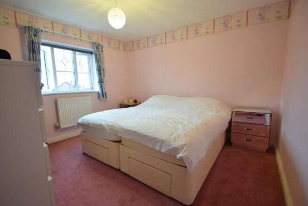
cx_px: 154
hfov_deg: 100.4
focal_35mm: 15
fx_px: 128
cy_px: 103
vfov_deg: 77.4
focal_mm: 10
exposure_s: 1/60
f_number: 4
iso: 720
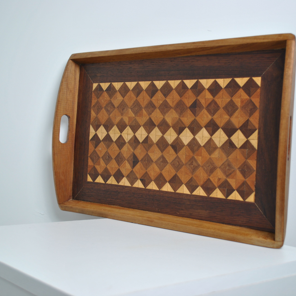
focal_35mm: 56
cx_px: 166
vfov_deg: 30.7
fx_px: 538
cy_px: 147
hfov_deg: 30.7
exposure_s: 1/40
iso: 200
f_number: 4.5
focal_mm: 29
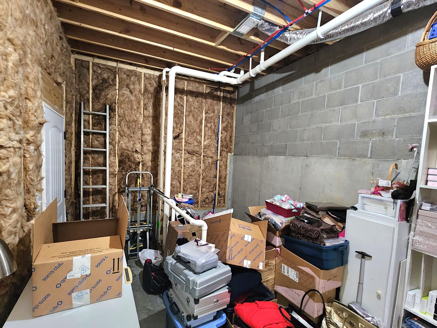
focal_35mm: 14
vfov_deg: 85.6
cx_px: 211
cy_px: 173
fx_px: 177
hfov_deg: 102.0
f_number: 2.2
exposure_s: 1/24
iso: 1250
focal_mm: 2.2
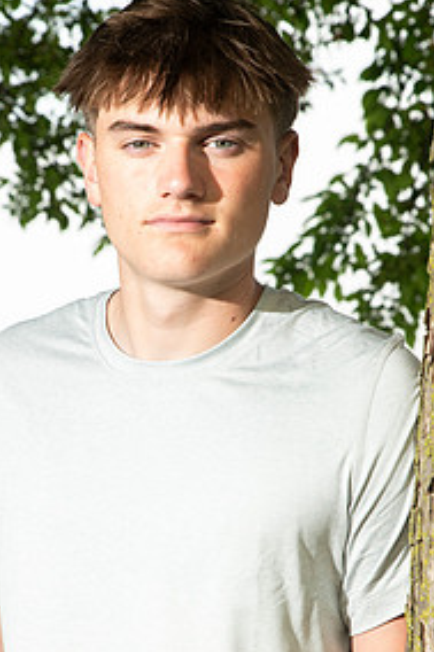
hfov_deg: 12.3
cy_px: 461
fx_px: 2010
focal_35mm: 111
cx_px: 161
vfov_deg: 18.4
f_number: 7.1
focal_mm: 70
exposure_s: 1/160
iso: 200
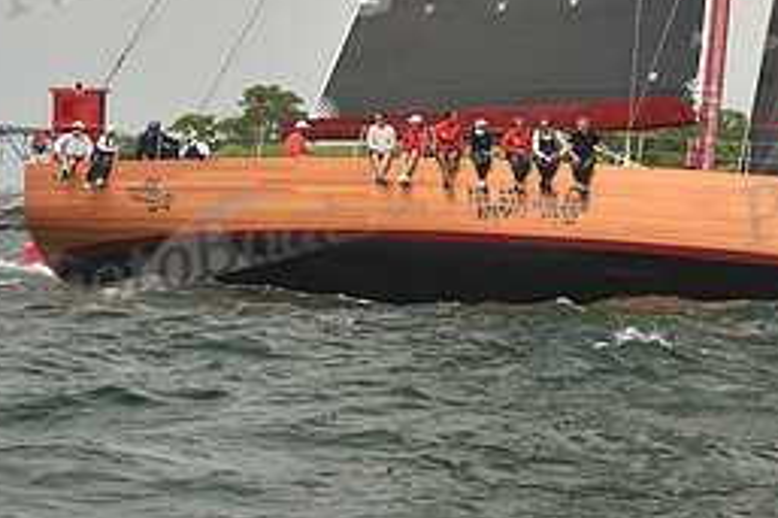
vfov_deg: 8.6
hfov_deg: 13.0
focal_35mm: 158
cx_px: 587
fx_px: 3412
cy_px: 53
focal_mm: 70
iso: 250
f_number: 5
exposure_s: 1/640
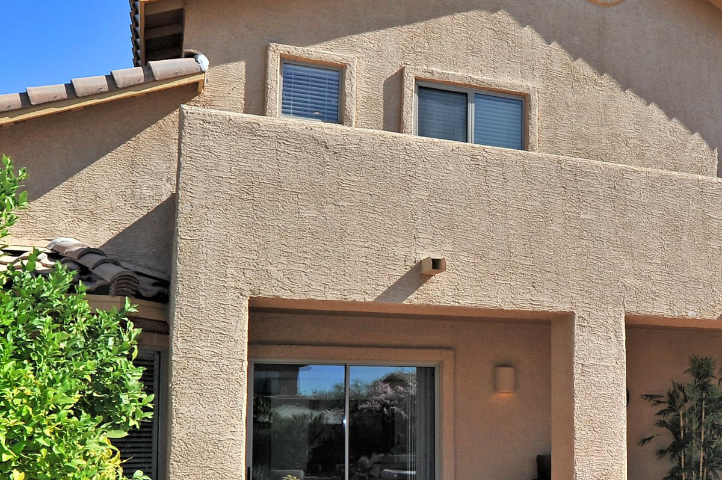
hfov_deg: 39.7
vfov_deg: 29.6
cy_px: 327
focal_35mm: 45
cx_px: 679
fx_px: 902
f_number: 13
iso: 320
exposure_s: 1/320
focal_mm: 18
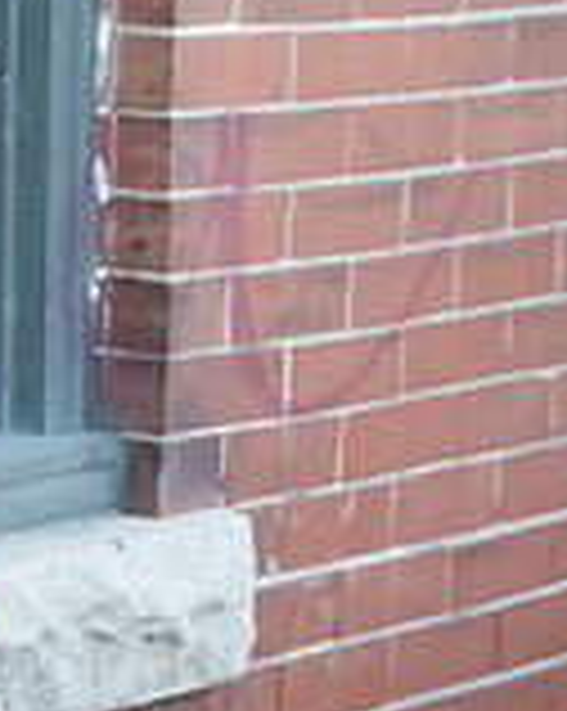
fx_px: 5843
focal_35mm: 278
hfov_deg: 5.5
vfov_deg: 6.9
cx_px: -414
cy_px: -133
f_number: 4
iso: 1800
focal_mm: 77
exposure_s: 1/640
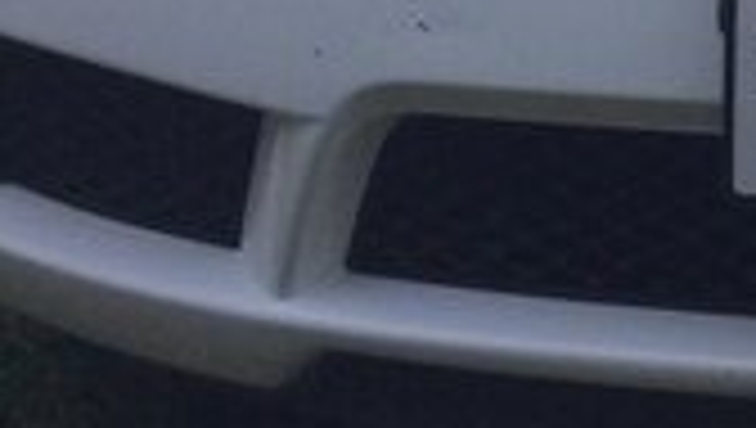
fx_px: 2489
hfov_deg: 15.9
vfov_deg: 9.1
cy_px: -511
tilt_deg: -7.2
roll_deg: +0.0
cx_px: 1116
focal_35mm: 124
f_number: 2.2
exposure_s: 1/308
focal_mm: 4.15
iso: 32
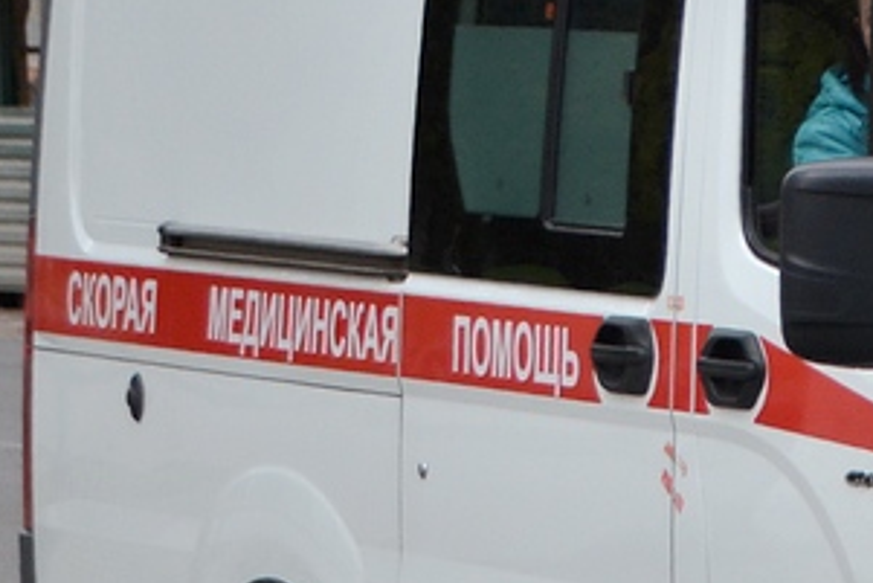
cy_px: 64
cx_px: 1369
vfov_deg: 4.4
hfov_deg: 6.5
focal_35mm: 311
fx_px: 7545
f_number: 4.8
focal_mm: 52
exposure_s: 1/1000
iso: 400
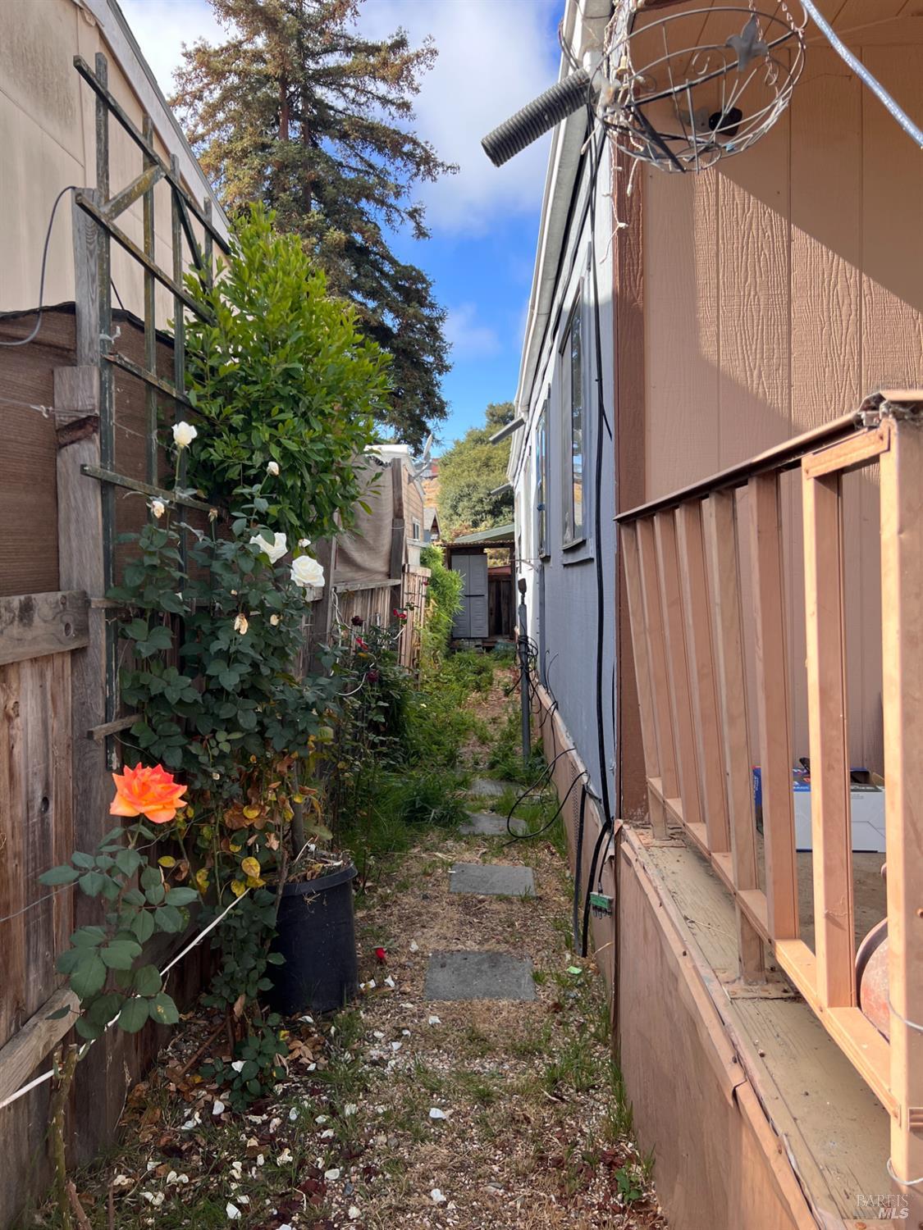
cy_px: 615
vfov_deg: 67.3
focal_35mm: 26
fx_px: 924
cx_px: 462
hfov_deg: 53.1
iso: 50
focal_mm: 5.7
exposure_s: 1/887
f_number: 1.5
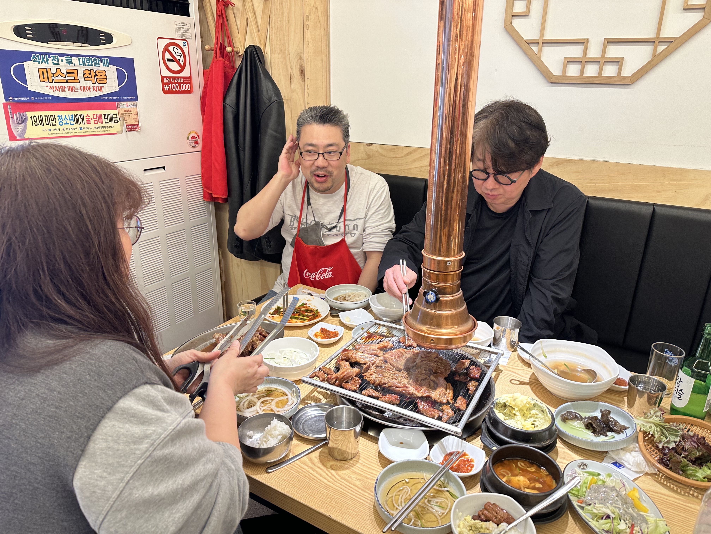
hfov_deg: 71.6
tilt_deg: -20.6
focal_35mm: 24
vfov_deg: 56.8
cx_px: 356
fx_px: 493
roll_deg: -1.0
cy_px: 267
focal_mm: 6.86
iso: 125
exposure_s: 1/60
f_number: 1.78
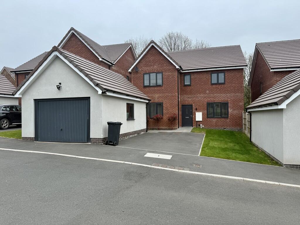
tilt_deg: +1.0
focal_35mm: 24
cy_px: 112
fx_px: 208
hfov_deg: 71.6
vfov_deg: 56.8
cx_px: 150
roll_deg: +1.0
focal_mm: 6.76
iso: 80
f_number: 1.78
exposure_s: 1/2299
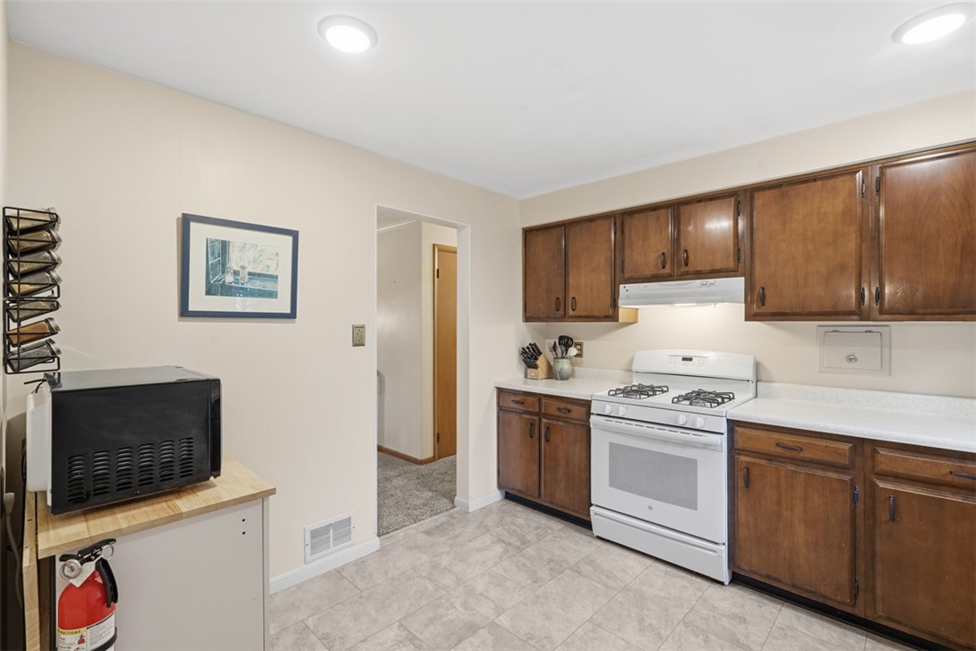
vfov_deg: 73.7
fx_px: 434
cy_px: 326
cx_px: 488
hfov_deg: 96.7
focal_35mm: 16
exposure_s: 1/125
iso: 400
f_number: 8
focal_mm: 16
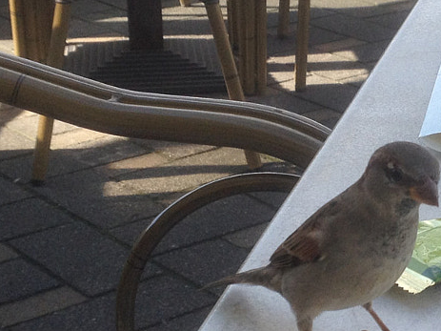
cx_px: 398
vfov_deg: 12.2
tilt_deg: -21.0
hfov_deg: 16.1
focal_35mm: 121
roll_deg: +0.5
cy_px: 158
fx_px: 1541
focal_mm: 4.28
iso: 50
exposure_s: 1/649
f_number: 2.4
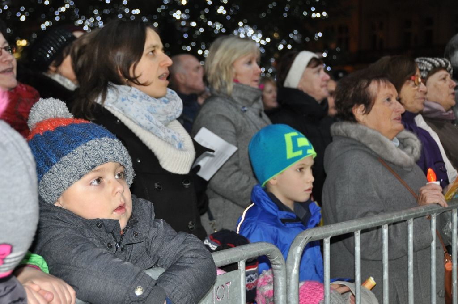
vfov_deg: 18.1
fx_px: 953
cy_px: 152
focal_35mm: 75
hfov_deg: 27.0
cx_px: 229
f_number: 4.8
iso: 800
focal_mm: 50
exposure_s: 1/60
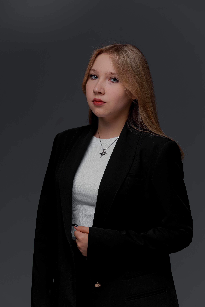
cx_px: 102
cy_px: 154
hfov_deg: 12.5
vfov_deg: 18.6
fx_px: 940
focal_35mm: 110
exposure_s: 1/125
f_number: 7.1
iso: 100
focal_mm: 110
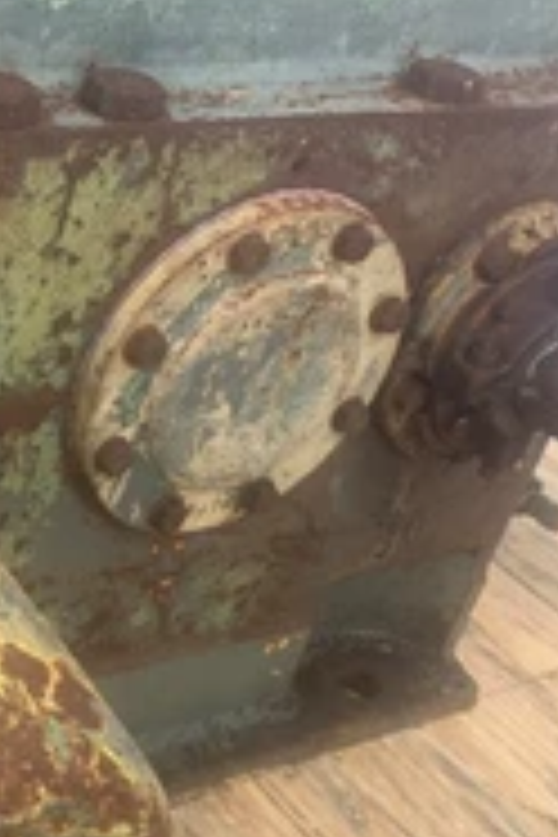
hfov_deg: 21.7
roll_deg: -10.4
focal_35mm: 58
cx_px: -104
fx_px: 1348
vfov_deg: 34.4
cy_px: 468
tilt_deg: -34.2
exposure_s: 1/215
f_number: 1.8
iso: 25
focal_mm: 4.25
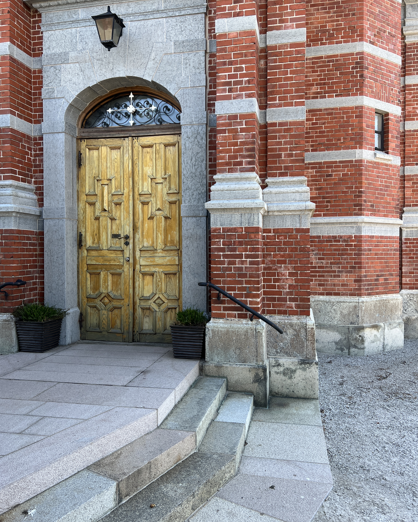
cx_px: 205
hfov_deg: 51.5
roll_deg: -0.1
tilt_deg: -0.5
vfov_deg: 62.2
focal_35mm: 28
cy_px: 253
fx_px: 433
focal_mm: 5.7
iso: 50
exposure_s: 1/544
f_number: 1.5
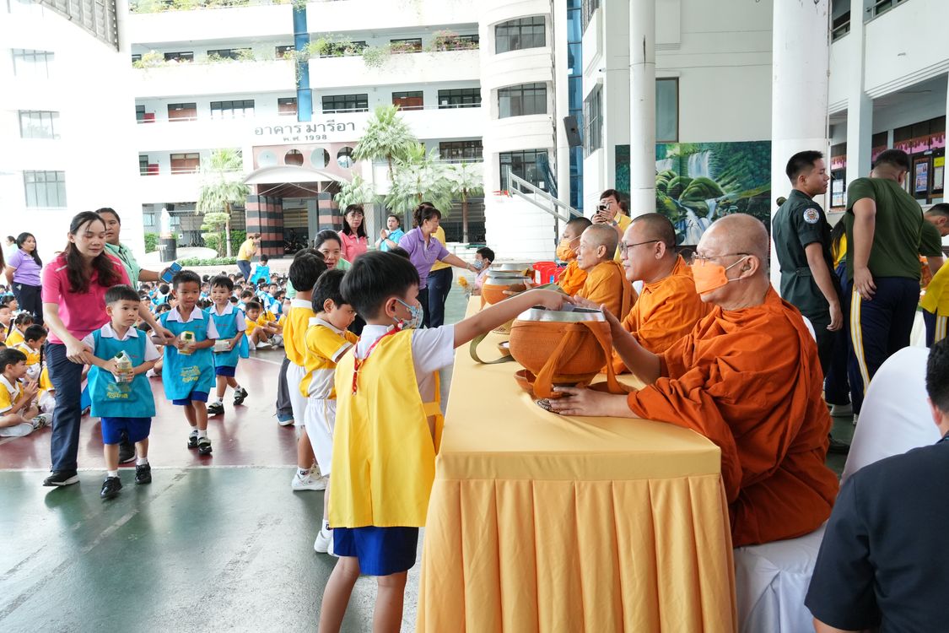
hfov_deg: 64.6
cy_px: 316
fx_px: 751
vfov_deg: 45.7
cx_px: 474
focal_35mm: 28
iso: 1600
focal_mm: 19
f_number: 4
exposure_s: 1/200
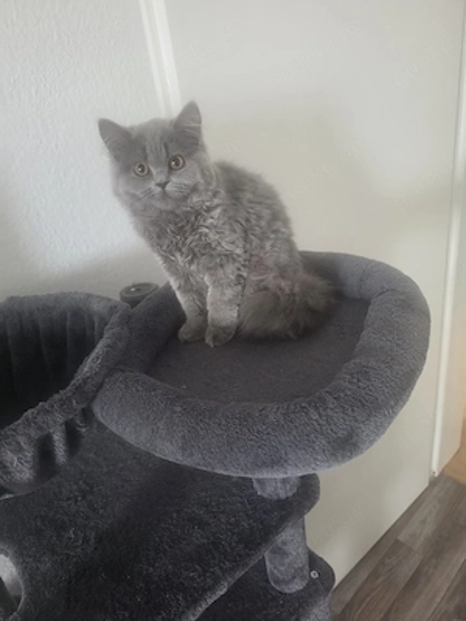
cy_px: 310
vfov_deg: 73.9
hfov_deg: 58.9
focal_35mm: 23
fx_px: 413
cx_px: 233
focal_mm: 6.5
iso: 1000
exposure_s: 1/101
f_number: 1.4
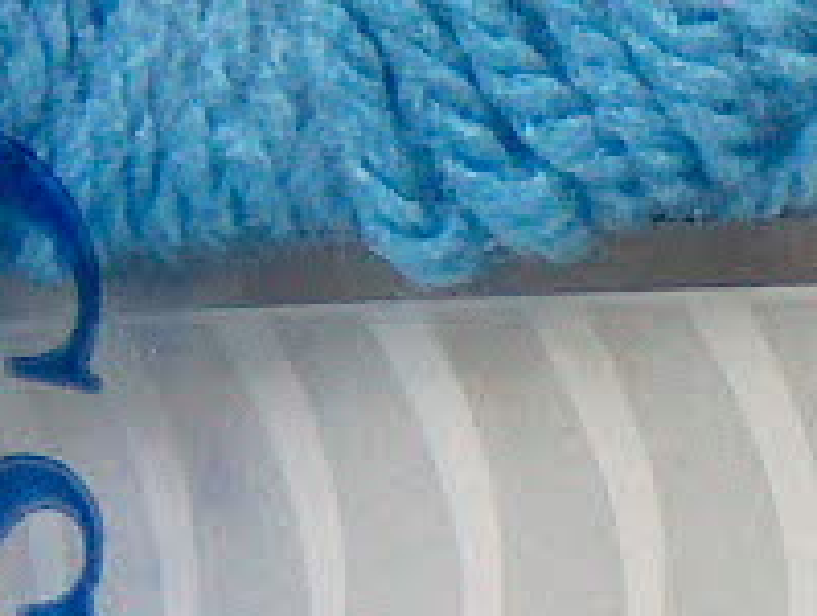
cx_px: 1408
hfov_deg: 6.8
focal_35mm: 286
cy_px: 986
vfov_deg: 5.2
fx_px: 6762
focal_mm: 8.96
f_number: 2.8
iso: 200
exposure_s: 1/23.8
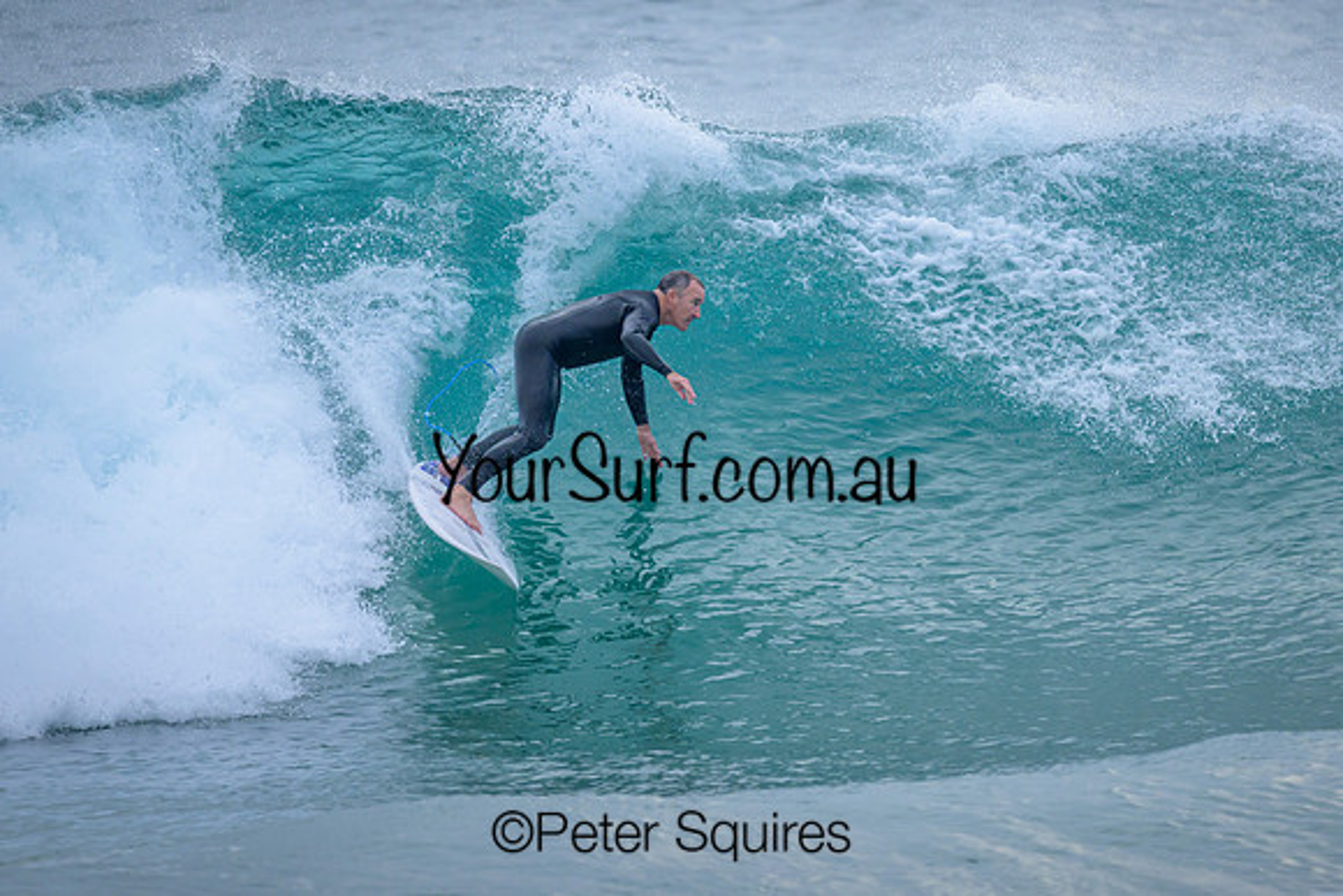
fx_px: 37497
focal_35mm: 1005
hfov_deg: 2.1
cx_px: 763
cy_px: 333
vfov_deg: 1.4
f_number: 6.3
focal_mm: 800
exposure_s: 1/2000
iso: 1000
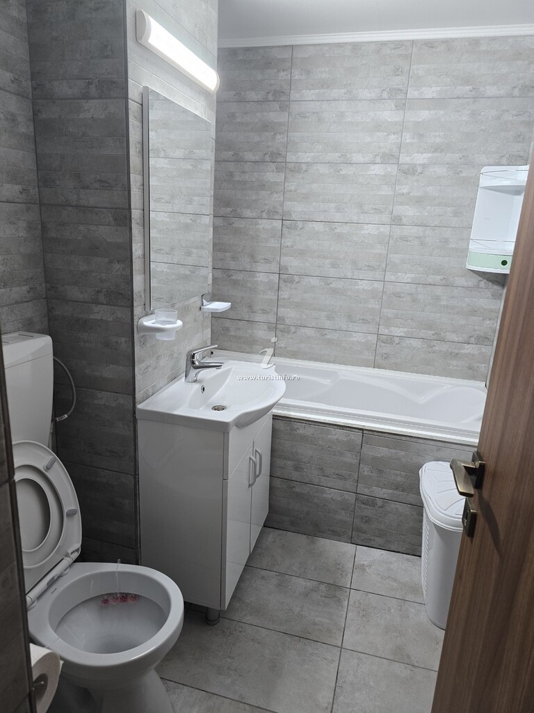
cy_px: 356
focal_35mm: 23
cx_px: 267
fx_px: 473
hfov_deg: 58.9
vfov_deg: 73.9
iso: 250
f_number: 1.7
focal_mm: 6.3
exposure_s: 1/100
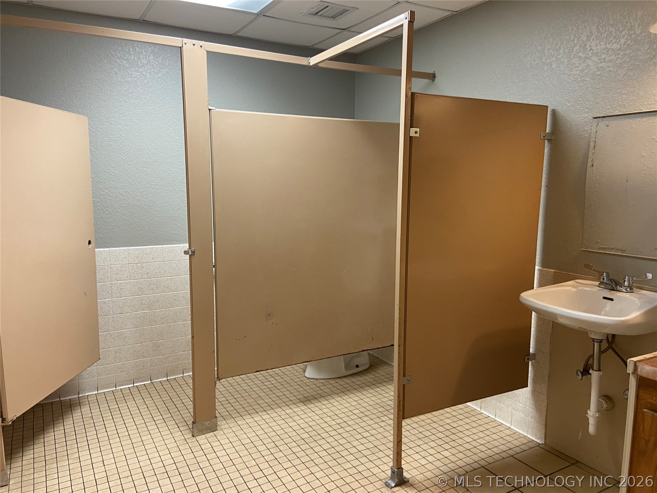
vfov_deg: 53.1
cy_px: 246
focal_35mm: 26
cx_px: 328
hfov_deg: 67.3
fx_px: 493
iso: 160
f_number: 1.8
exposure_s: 1/60
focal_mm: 4.25
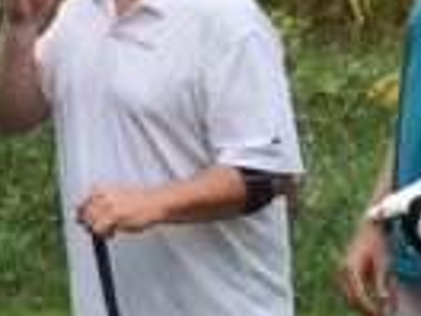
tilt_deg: -2.1
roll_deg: +1.5
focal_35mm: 136
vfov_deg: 10.9
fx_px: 1654
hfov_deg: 14.3
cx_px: -10
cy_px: 67
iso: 20
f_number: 1.8
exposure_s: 1/840
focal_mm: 3.99
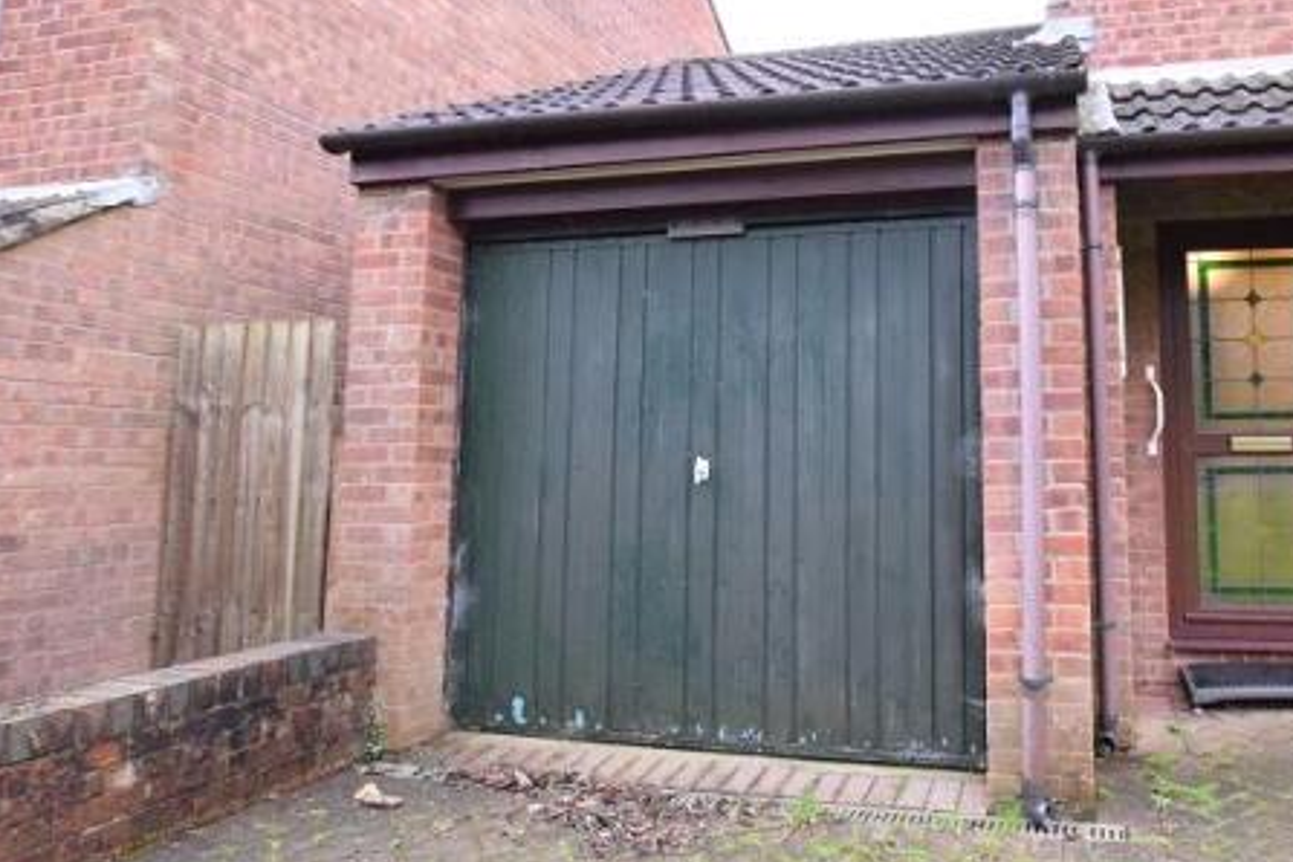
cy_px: 366
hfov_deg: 74.6
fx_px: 790
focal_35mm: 22
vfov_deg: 57.0
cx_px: 920
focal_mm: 10
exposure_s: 1/160
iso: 6400
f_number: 6.3
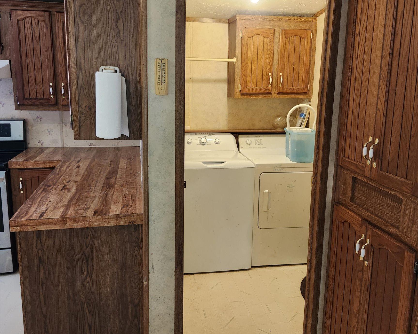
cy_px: 151
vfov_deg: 48.4
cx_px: 209
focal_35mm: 30
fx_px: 371
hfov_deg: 58.8
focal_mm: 5.54
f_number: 1.8
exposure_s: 1/120
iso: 640
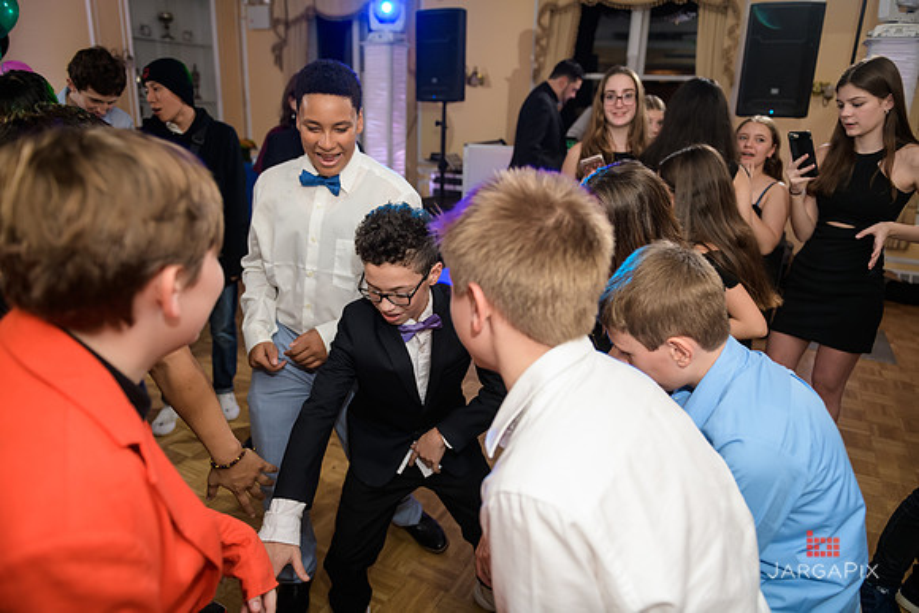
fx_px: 613
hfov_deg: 73.7
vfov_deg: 53.2
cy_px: 306
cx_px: 460
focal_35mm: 24
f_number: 3.2
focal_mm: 24
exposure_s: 1/125
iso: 800
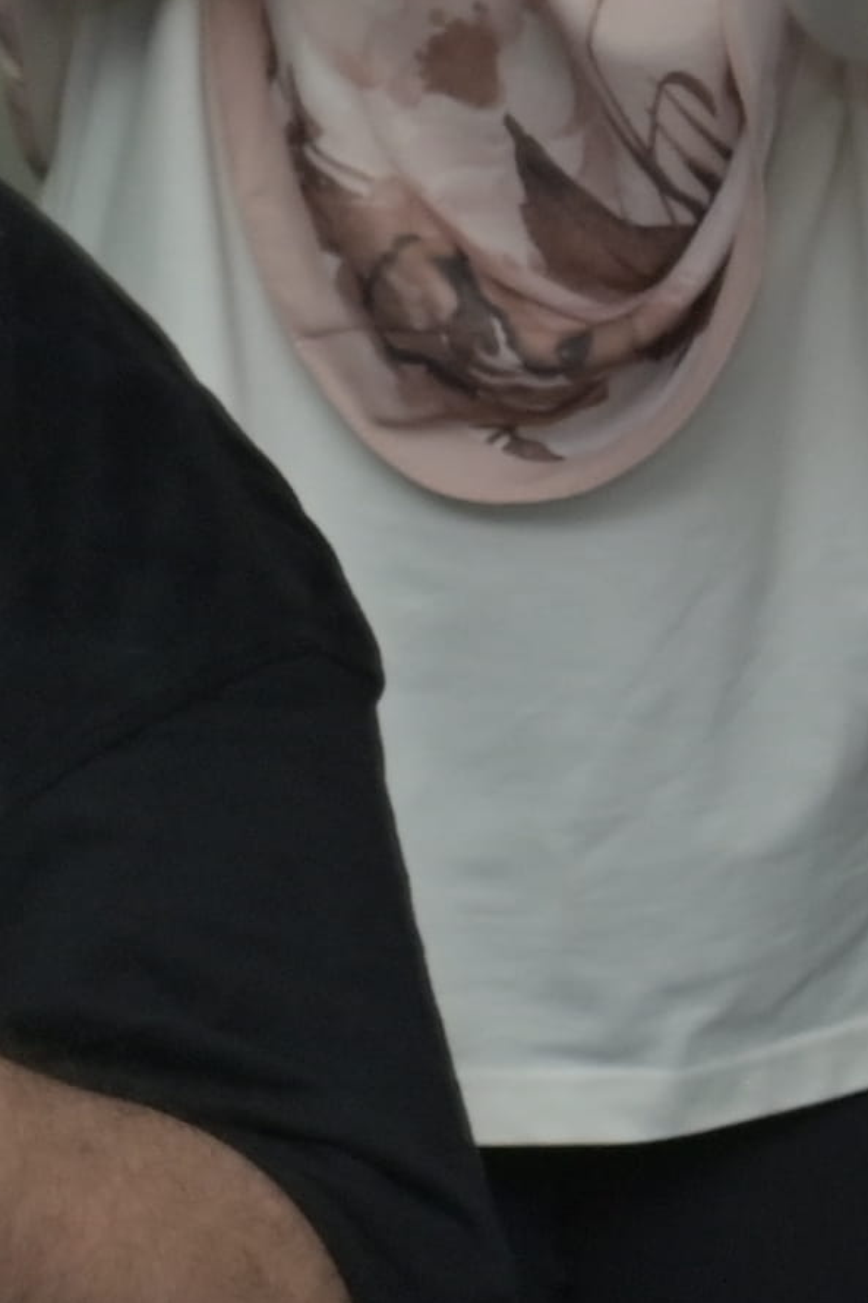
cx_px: 984
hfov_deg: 5.3
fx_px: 9334
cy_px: -243
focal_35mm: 258
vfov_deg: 7.9
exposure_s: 1/125
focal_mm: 38
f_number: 5
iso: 640
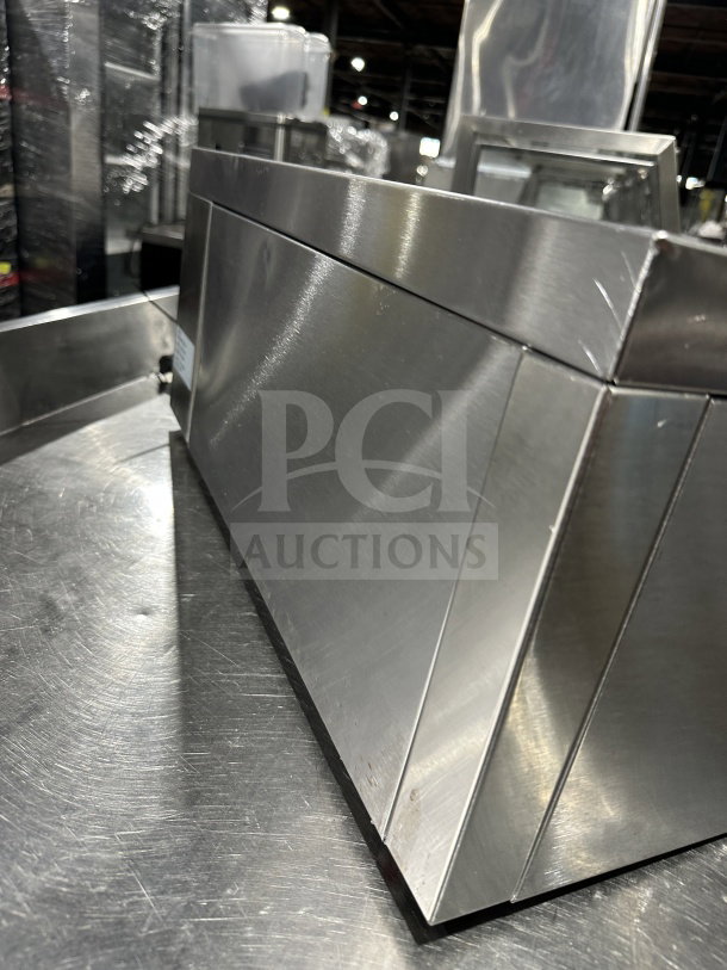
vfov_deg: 71.6
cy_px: 485
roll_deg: -9.4
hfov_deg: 56.8
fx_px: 672
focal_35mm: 24
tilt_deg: -21.3
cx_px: 364
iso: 250
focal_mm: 6.86
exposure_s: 1/68
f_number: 1.78
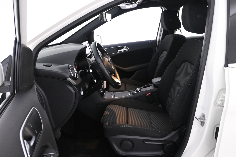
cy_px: 78
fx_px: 202
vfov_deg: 42.6
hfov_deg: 60.7
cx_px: 118
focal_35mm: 31
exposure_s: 1/25
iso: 2500
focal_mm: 20.5
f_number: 5
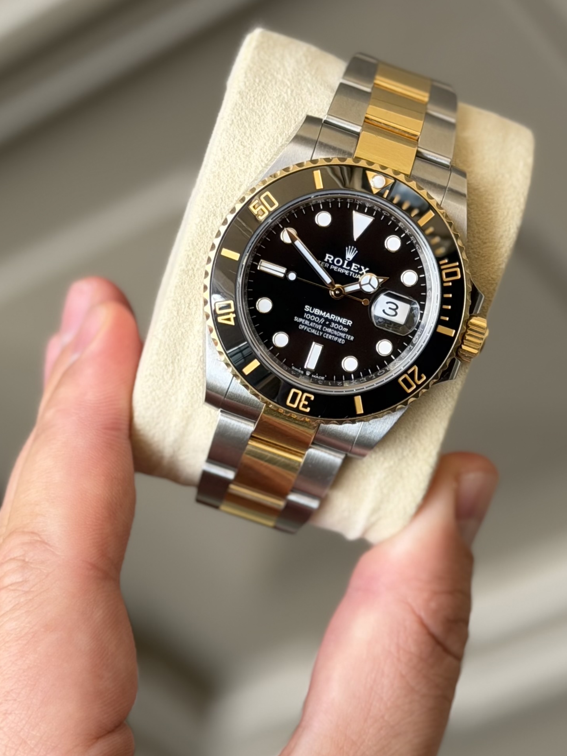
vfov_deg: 31.7
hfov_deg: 24.0
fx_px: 1332
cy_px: 337
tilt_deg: -36.1
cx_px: 331
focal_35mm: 61
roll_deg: +0.5
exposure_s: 1/162
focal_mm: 6.76
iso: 50
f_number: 1.78
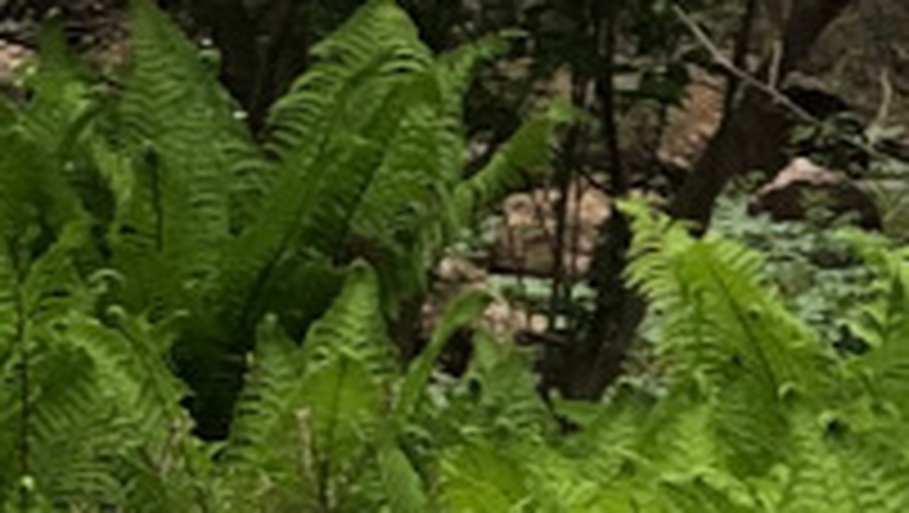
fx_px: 10662
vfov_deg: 2.8
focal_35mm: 442
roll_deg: +2.8
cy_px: -126
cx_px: -1368
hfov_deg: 4.7
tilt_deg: -4.8
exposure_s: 1/60
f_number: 2.8
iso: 25
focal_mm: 6.6
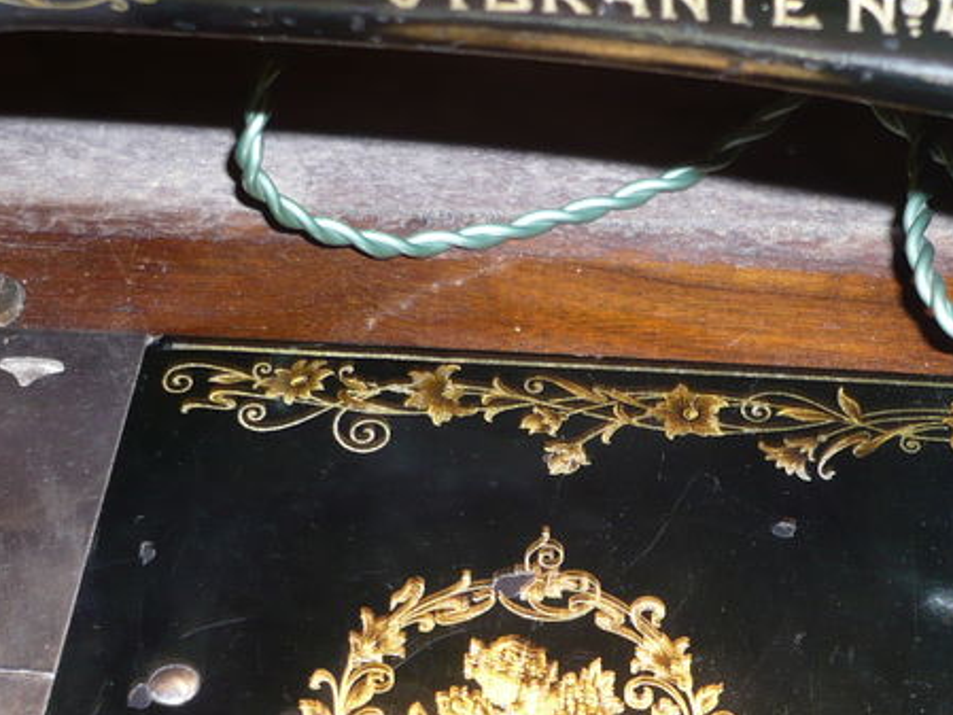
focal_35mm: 78
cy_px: 649
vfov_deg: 18.6
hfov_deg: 25.0
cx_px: 543
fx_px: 2148
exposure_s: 1/30
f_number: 2.8
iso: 100
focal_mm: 5.8
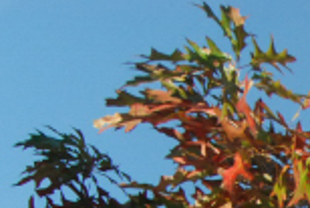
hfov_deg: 10.2
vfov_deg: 6.9
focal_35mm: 187
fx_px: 1612
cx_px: 614
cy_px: 539
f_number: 7.1
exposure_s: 1/200
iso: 800
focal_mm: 24
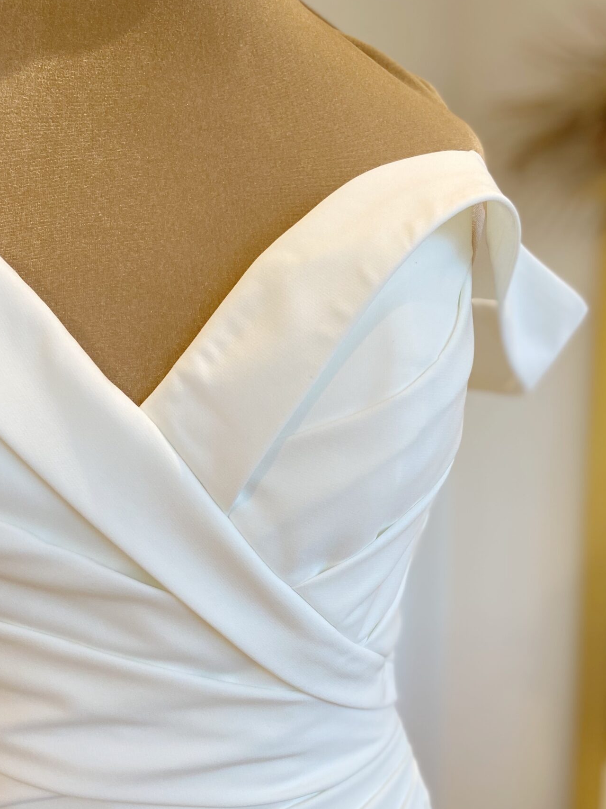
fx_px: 910
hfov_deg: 36.7
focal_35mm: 39
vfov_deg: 47.1
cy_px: 540
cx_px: 360
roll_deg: -0.7
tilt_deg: -3.6
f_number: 1.8
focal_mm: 4.25
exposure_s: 1/100
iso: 100
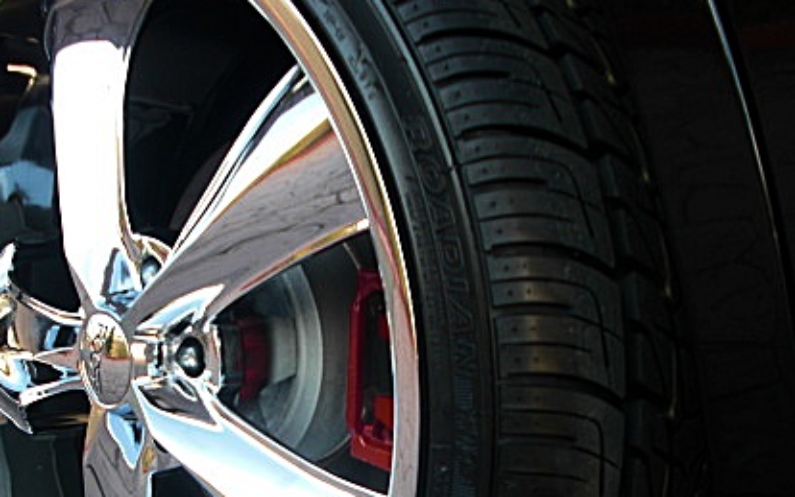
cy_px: 438
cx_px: 311
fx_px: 1279
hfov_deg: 34.4
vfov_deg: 21.6
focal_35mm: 59
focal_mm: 6.3
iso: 50
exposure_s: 1/80
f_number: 2.8
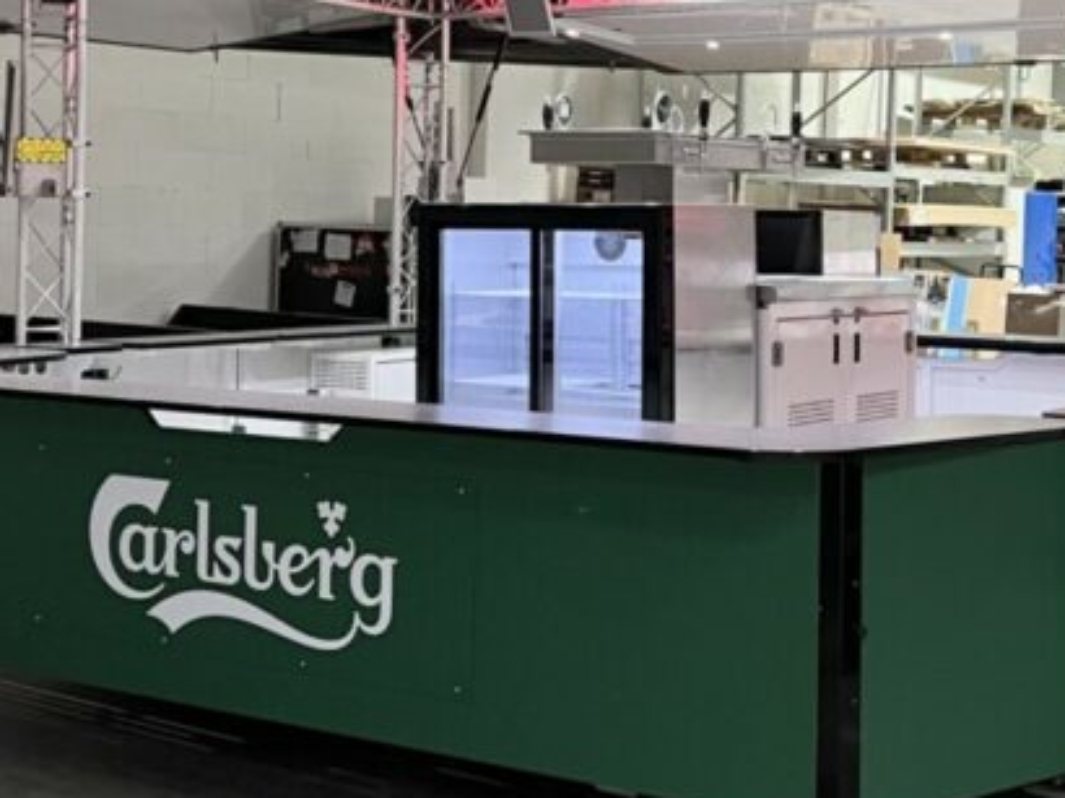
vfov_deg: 22.4
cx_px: 642
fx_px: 1999
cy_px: 203
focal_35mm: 65
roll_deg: -2.3
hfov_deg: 29.8
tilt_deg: -0.3
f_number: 1.5
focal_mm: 5.7
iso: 320
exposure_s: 1/50
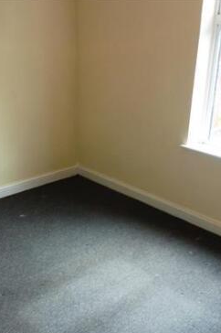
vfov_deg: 48.3
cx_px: 100
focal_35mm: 40
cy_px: 195
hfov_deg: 33.3
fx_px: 369
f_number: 3.3
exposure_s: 1/60
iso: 160
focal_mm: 4.3
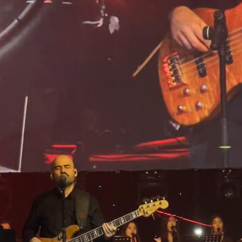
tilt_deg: +10.6
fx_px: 1629
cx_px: 124
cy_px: 95
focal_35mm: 206
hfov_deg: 8.5
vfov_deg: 8.5
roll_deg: +2.3
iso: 500
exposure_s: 1/60
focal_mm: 9
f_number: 2.8
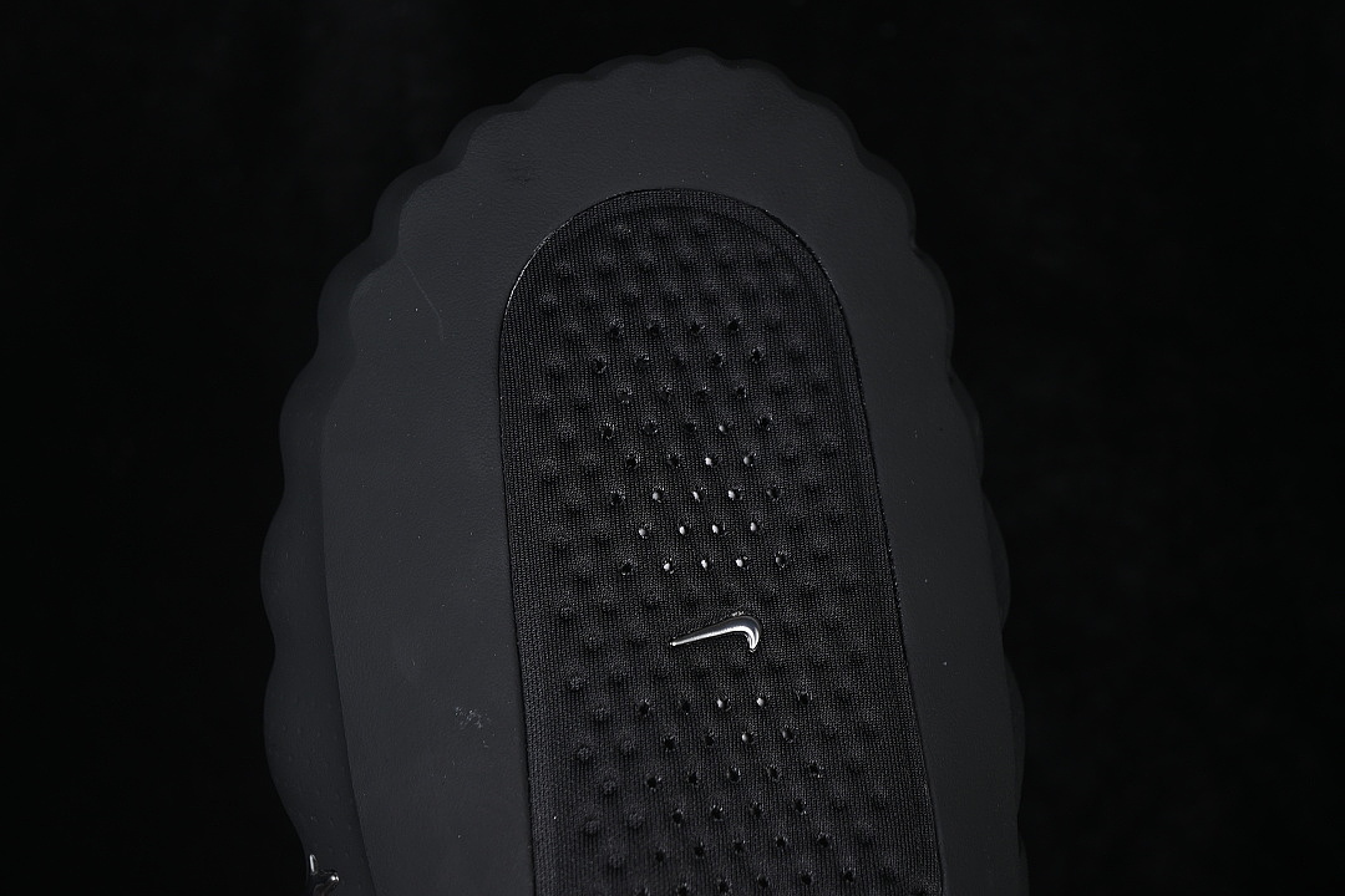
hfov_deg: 27.0
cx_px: 672
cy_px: 448
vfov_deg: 18.2
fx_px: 2802
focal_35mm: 75
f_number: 6.3
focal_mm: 50
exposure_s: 1/60
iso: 160
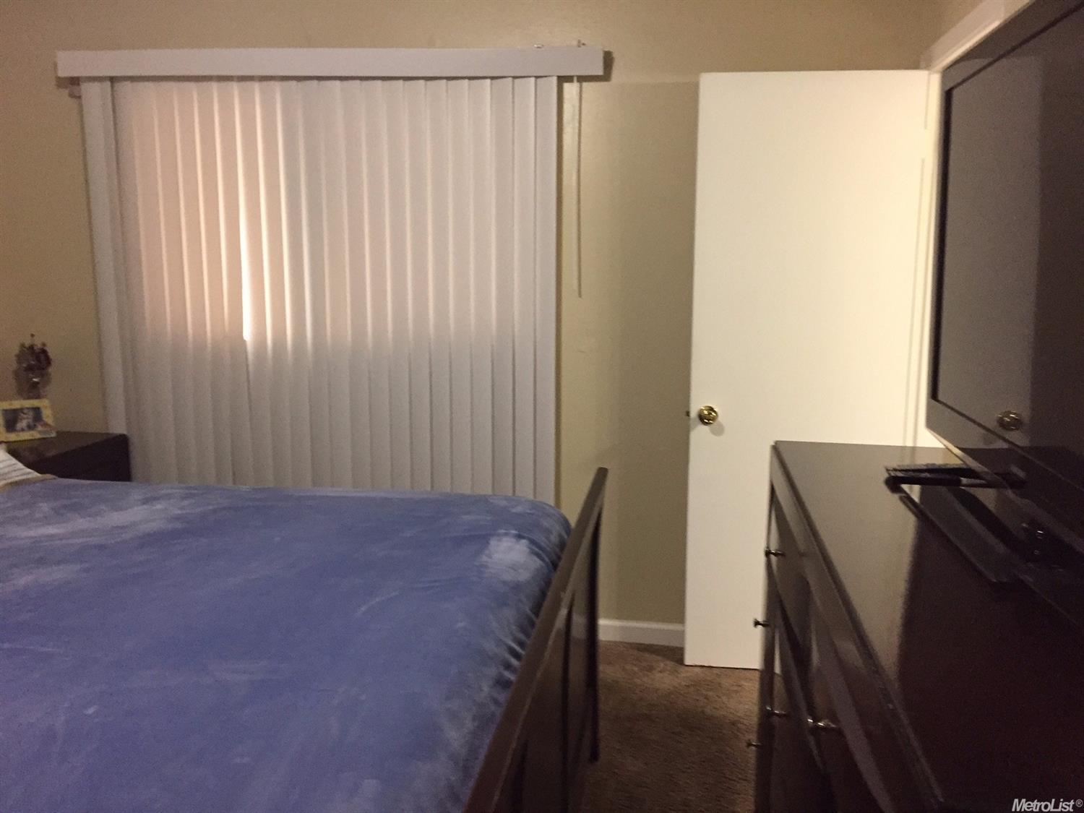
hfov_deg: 61.7
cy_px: 406
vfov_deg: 48.2
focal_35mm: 29
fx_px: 908
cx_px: 542
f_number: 2.2
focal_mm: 4.15
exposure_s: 1/30
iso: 250
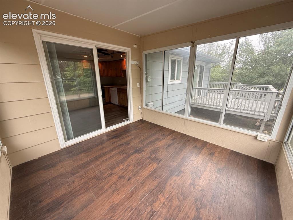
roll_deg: +0.7
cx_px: 146
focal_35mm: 14
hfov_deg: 102.1
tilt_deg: -15.9
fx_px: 119
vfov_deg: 85.7
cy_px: 110
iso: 100
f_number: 2.2
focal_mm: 2.22
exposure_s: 1/99
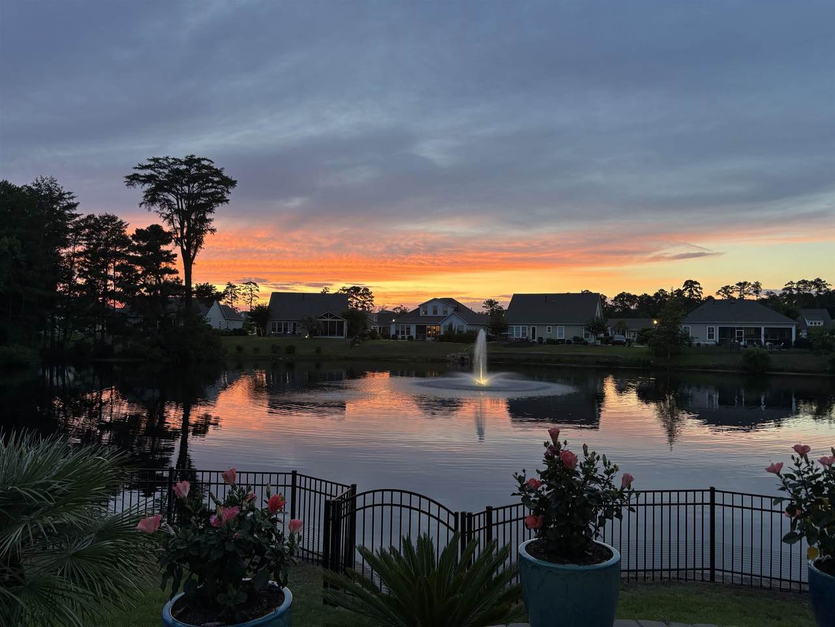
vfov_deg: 53.1
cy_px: 314
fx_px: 627
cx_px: 418
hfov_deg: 67.3
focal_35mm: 26
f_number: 1.6
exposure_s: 1/85
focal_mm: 5.96
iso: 125
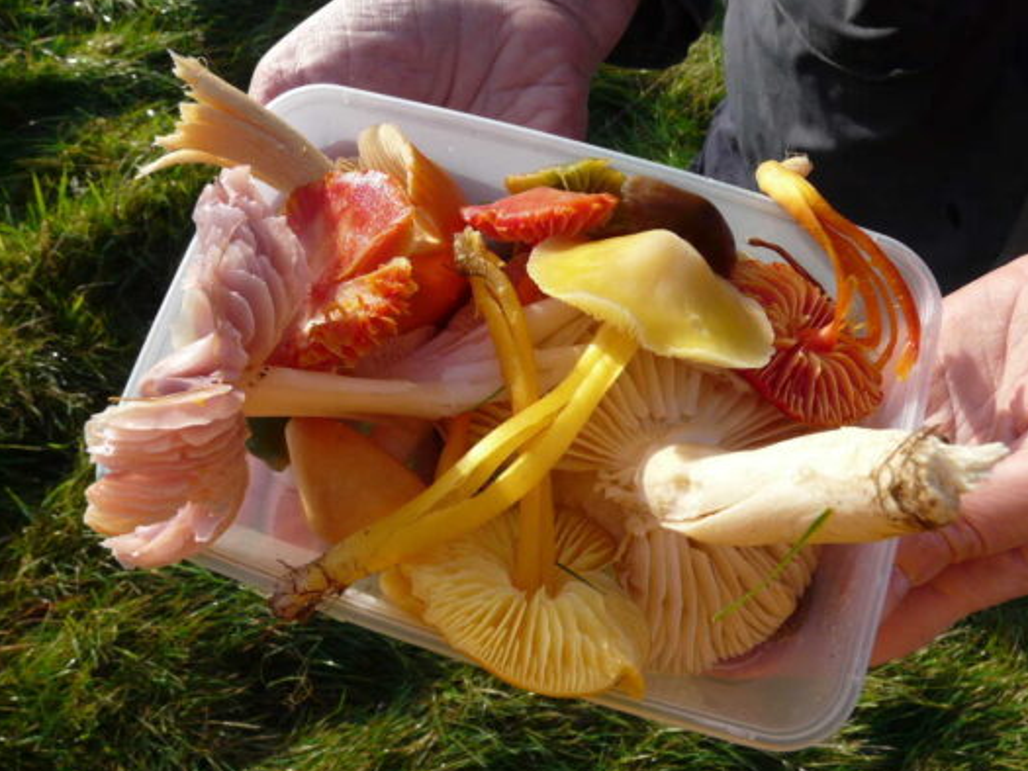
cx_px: 582
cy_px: 346
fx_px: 951
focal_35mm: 32
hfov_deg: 56.6
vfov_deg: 44.1
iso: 100
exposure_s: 1/200
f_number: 4.5
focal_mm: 4.6
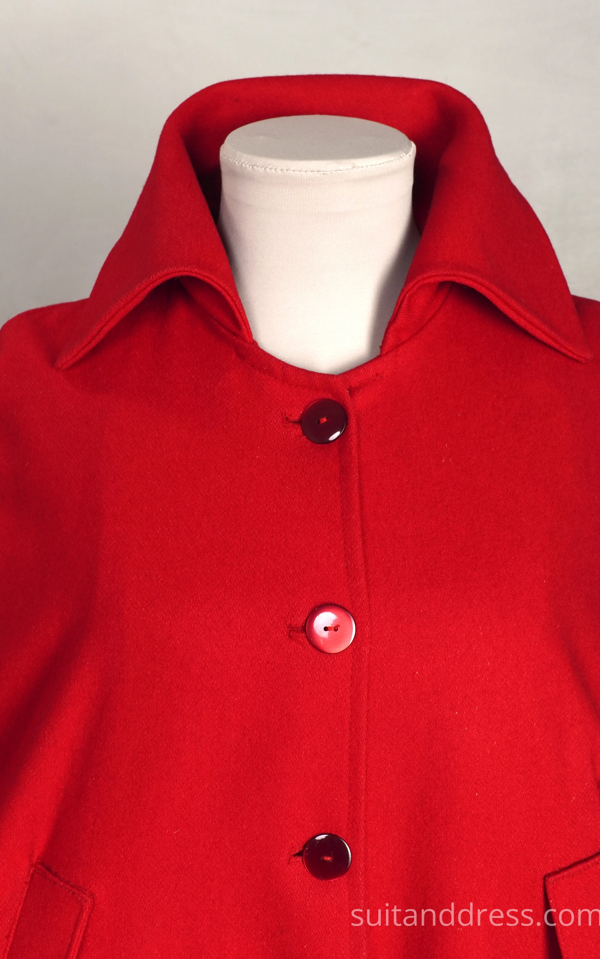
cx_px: 310
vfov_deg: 41.1
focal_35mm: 49
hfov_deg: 26.3
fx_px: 1282
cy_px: 480
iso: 400
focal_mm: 32
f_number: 6.3
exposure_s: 1/50
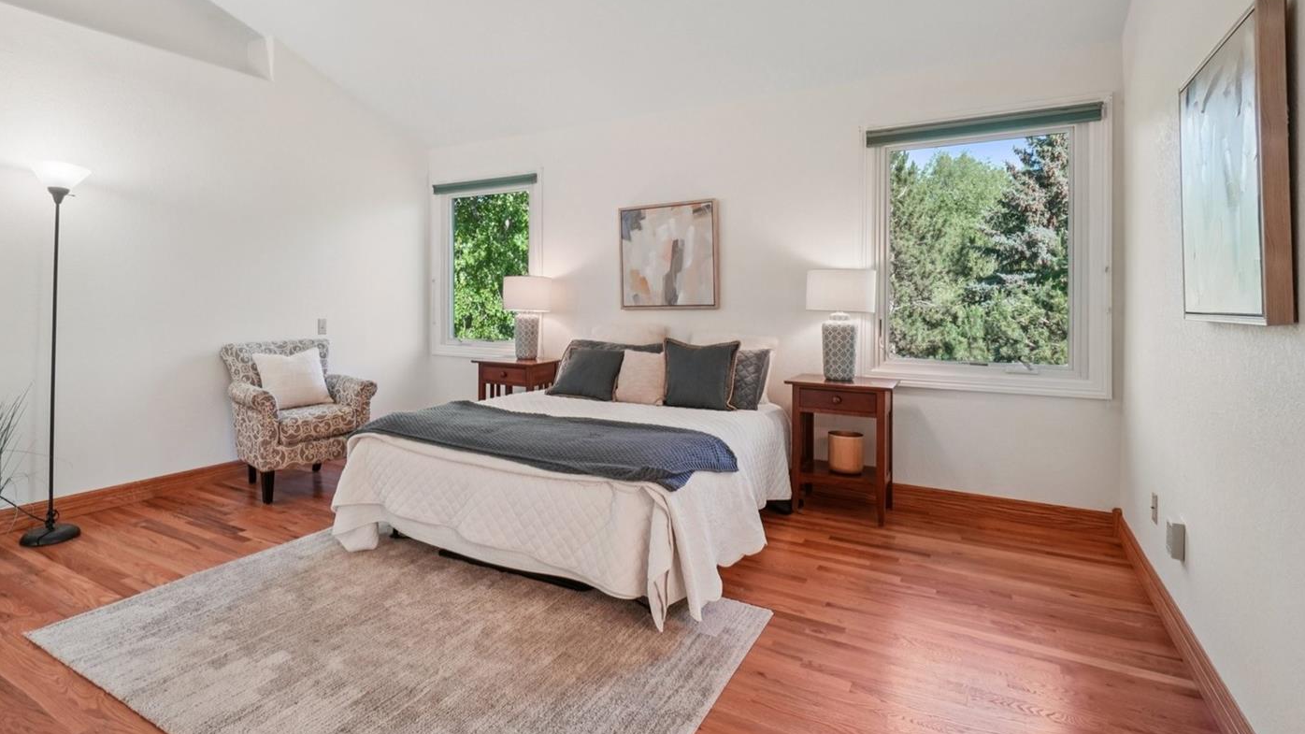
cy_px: 309
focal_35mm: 18
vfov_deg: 60.7
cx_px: 581
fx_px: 623
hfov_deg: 92.3
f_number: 8
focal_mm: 10
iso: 400
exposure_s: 1/50
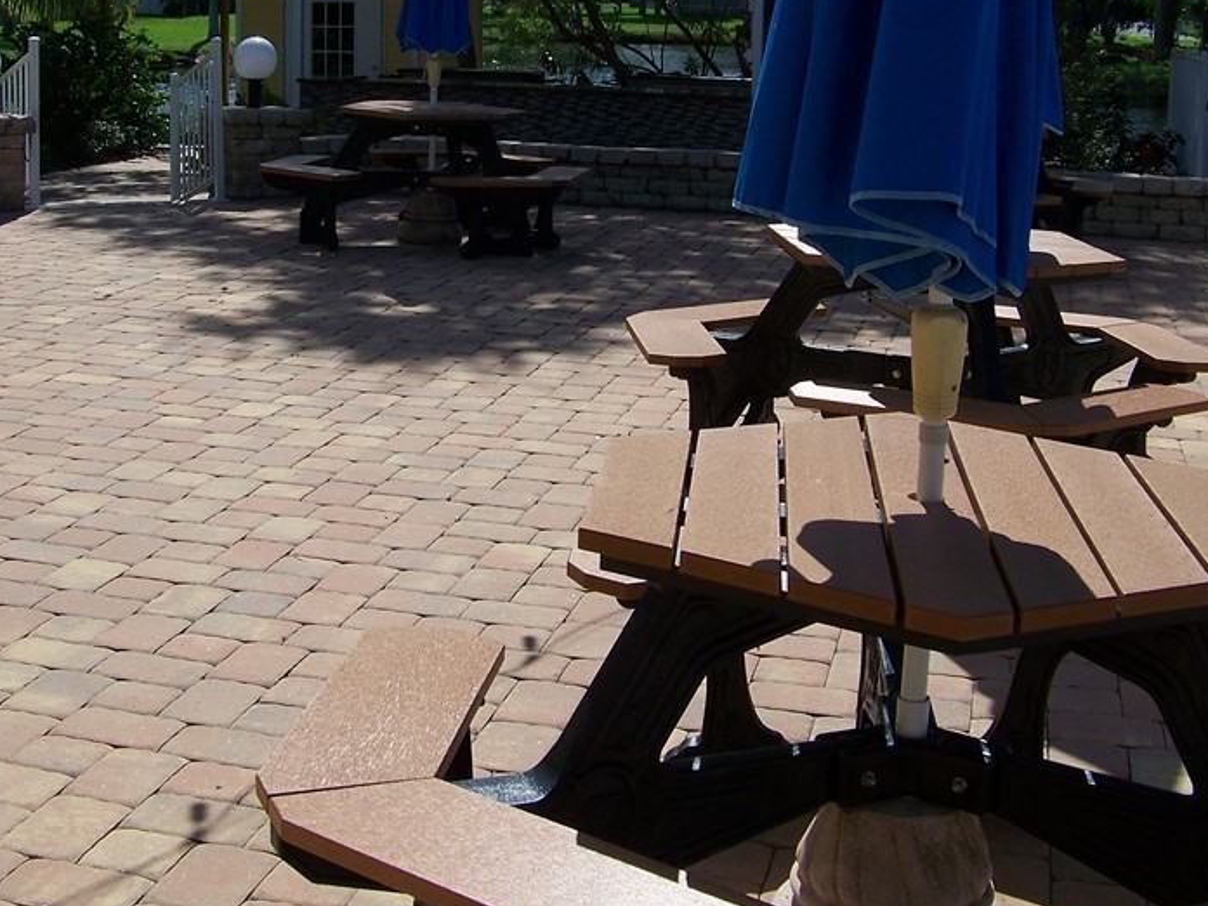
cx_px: 510
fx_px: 1850
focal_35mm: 53
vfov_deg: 27.2
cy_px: 257
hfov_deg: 36.1
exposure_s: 1/800
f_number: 4
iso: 64
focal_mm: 5.85
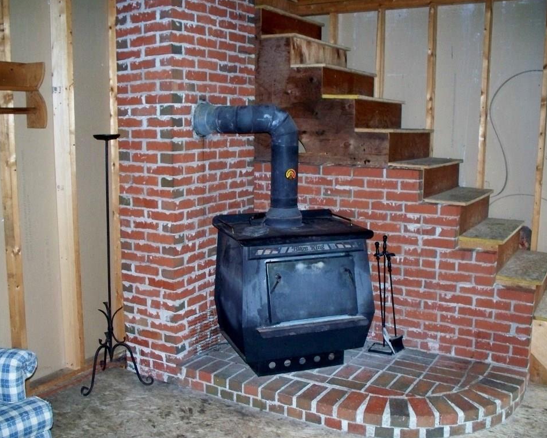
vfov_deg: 39.2
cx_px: 256
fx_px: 615
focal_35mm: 38
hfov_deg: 47.9
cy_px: 217
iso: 320
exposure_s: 1/30
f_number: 2.8
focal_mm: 7.54
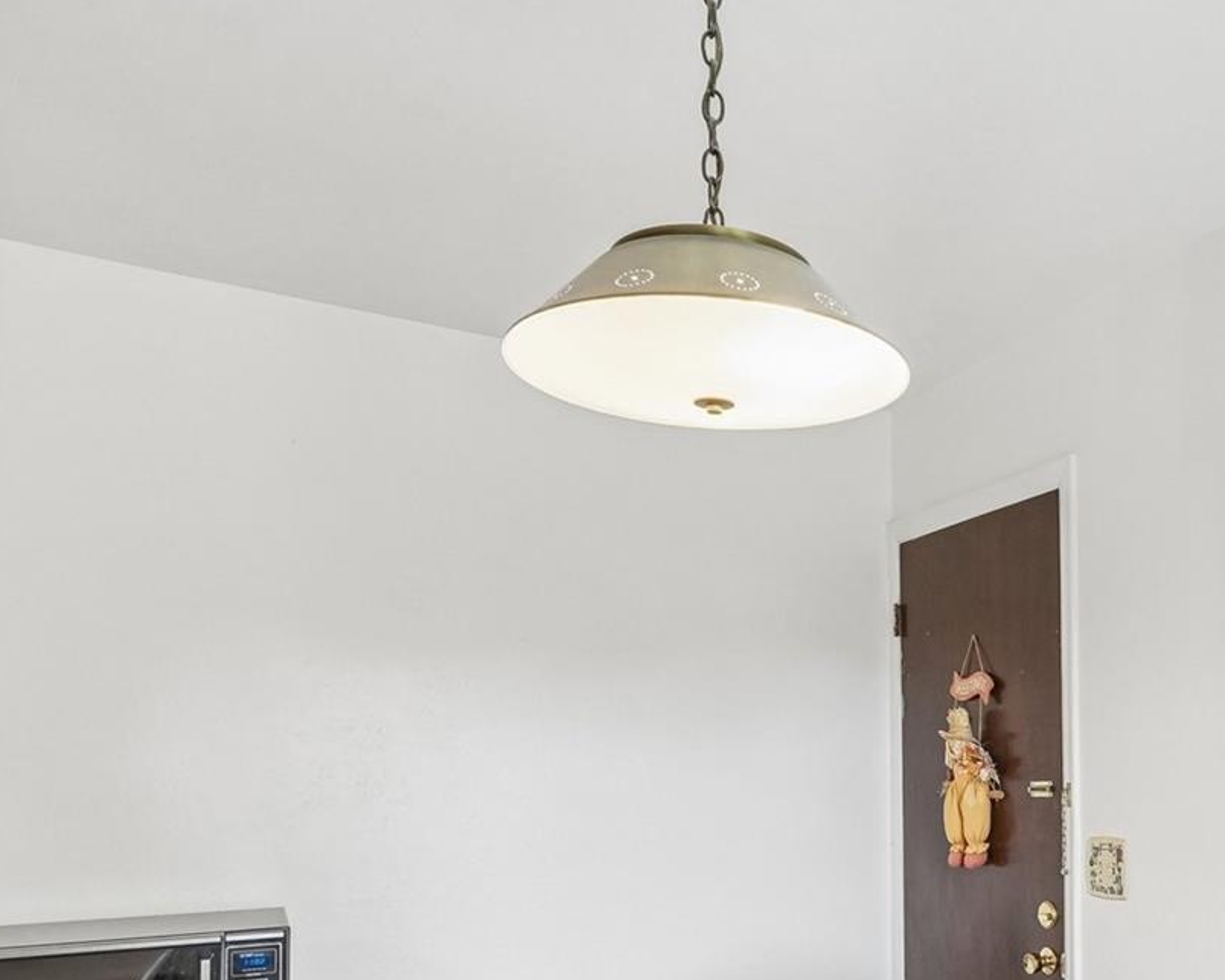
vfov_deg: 48.8
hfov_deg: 56.3
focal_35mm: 28
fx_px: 1015
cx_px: 1031
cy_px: 774
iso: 800
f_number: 8
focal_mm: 10
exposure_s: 1/5
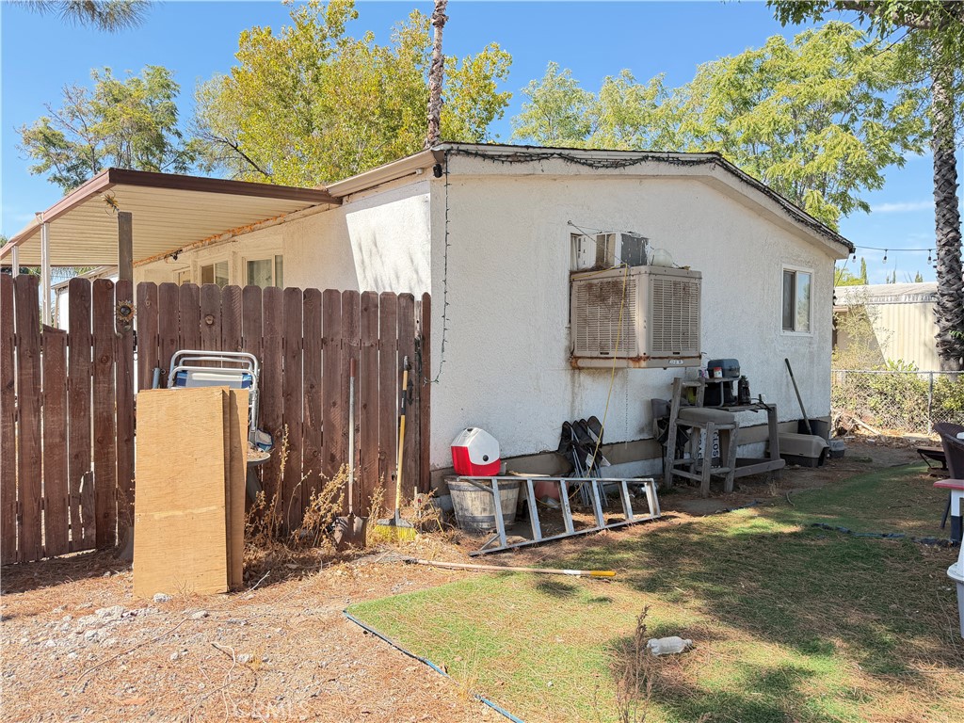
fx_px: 668
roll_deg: -0.3
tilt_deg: -1.5
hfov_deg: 71.6
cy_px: 362
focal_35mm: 24
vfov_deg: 56.8
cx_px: 482
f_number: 1.78
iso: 100
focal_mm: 6.76
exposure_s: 1/813
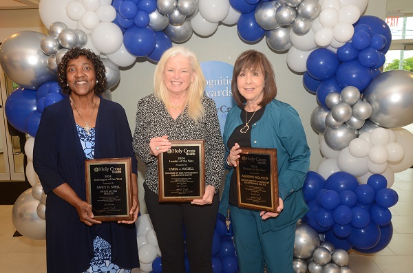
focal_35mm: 33
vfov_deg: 39.8
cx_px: 206
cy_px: 136
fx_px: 378
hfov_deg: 57.3
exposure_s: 1/60
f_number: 5.6
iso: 400
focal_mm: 22
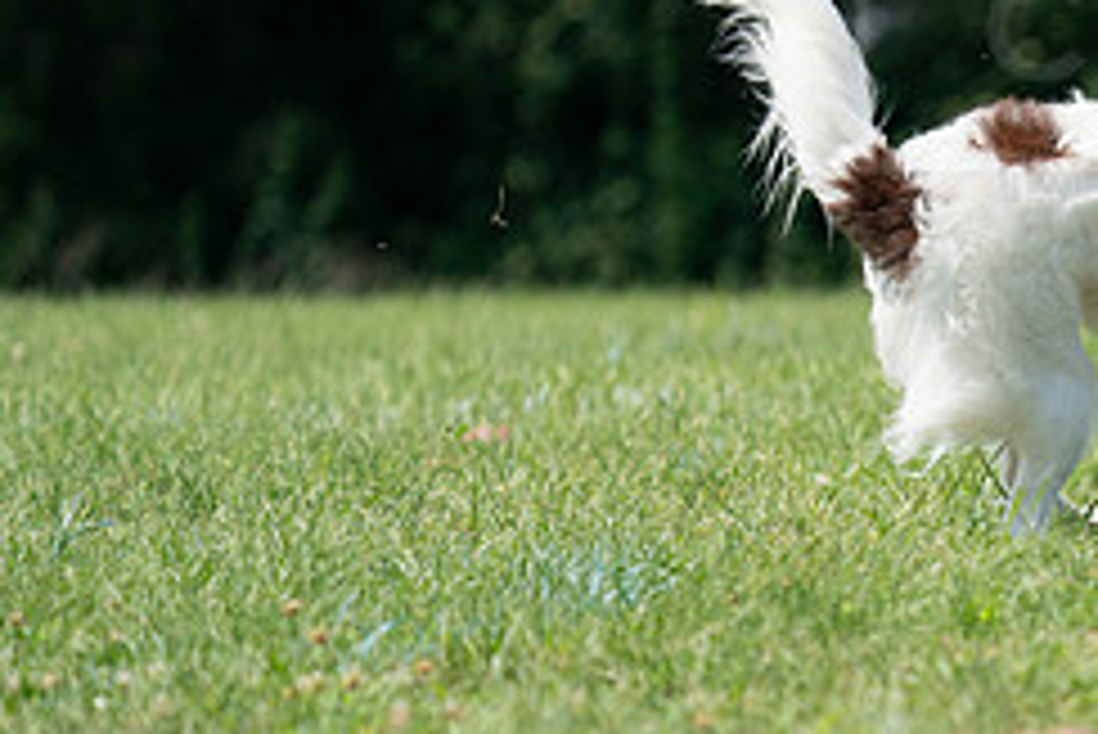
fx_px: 21789
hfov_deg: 2.9
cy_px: 101
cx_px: 1287
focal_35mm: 714
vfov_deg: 1.9
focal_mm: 300
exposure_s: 1/4000
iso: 800
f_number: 5.6
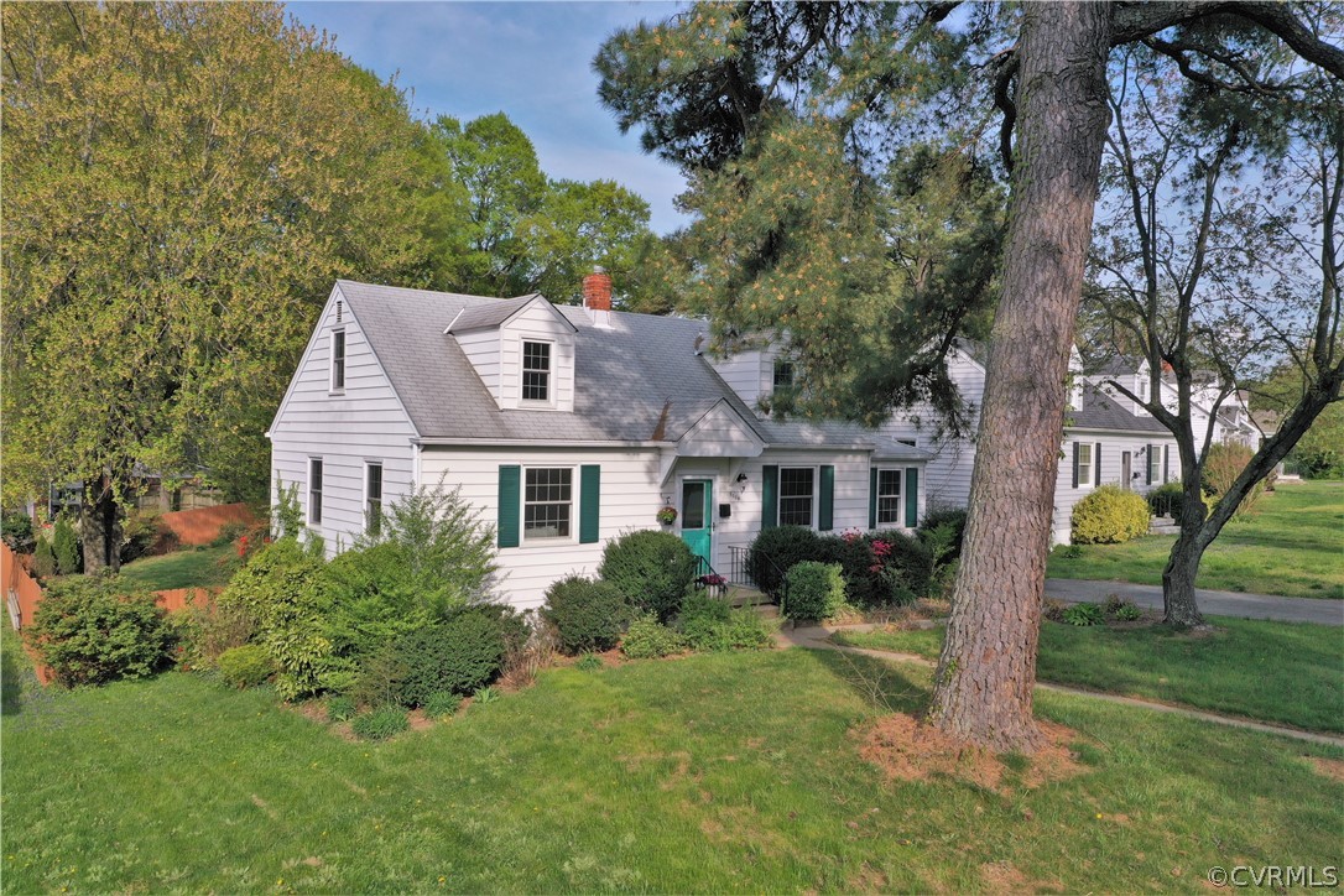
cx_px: 672
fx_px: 1045
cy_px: 448
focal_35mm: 28
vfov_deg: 46.4
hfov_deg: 65.5
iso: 100
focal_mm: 10.26
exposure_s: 1/240
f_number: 7.1
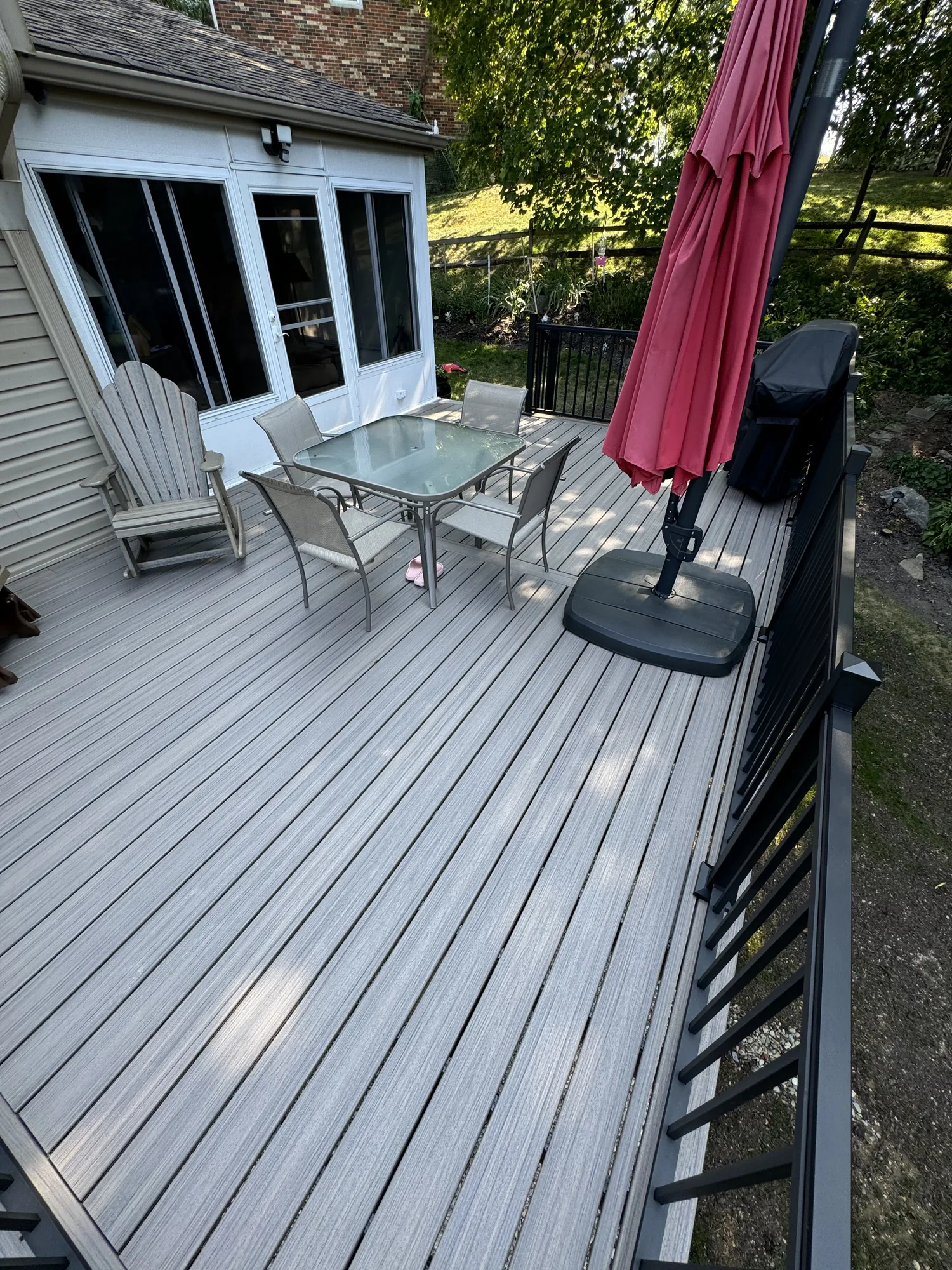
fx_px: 513
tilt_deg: -38.8
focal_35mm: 14
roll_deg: +1.1
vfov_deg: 102.1
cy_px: 635
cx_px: 476
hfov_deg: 85.7
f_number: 2.2
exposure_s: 1/161
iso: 40
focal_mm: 2.2
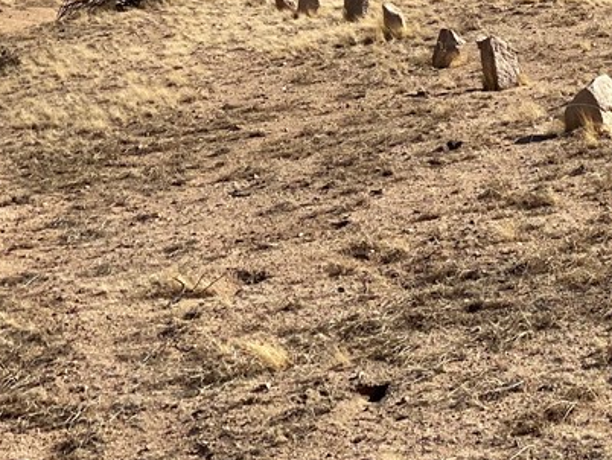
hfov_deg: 12.0
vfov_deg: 9.0
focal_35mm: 163
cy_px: -53
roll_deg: +3.4
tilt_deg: -4.1
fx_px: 2884
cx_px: 562
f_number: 2.2
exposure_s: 1/2481
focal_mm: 7.5
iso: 32
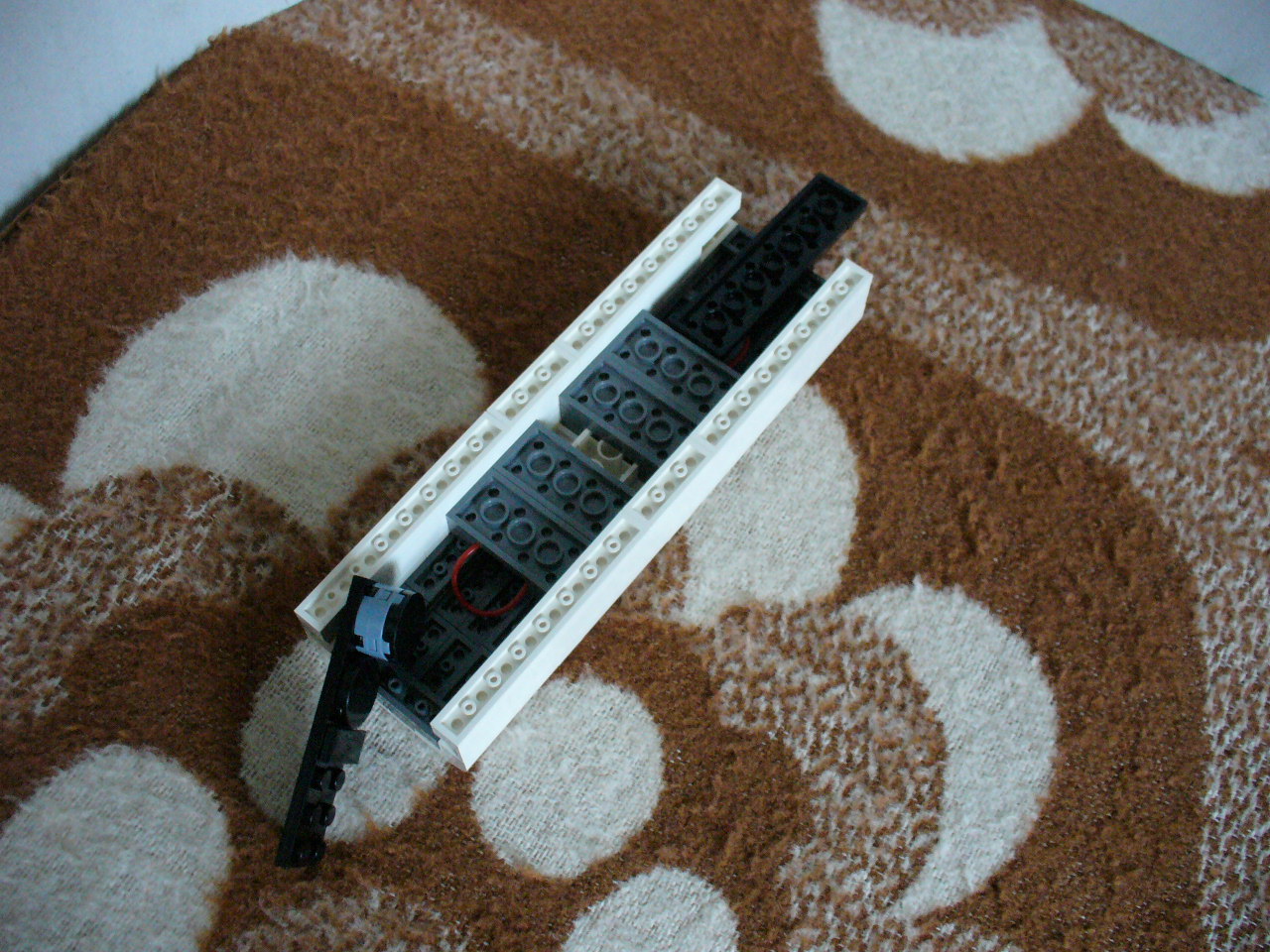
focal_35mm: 37
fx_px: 1357
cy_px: 476
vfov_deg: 38.7
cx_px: 635
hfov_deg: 50.1
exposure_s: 1/30
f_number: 2.8
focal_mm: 6.1
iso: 400
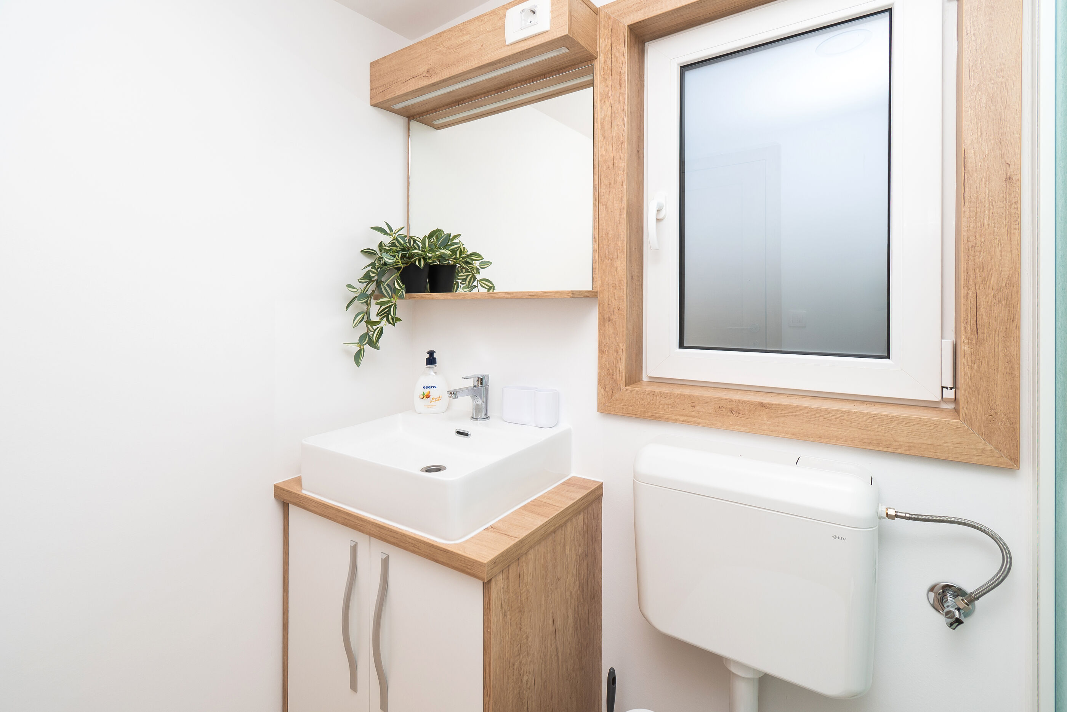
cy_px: 356
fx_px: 445
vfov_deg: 77.3
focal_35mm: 15
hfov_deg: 100.4
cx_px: 534
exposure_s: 1/200
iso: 200
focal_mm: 10
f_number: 8
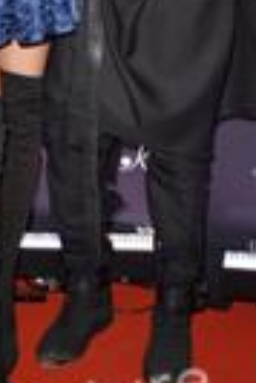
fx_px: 1085
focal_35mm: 102
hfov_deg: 13.4
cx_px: 155
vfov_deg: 19.5
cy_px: 6
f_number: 5
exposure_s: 1/125
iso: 800
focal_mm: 34
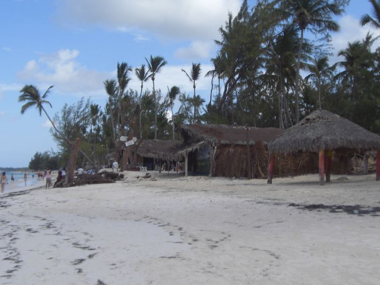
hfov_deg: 37.4
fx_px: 560
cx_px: 220
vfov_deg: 28.5
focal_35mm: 51
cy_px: 122
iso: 64
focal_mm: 6.2
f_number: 8
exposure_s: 1/125
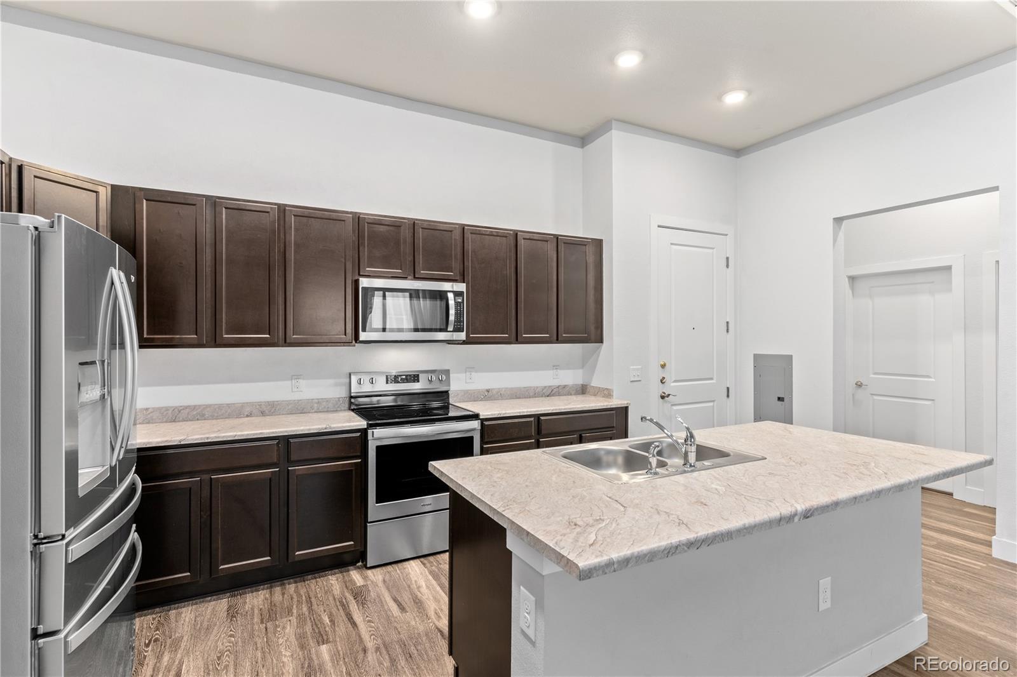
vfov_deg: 70.4
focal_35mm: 17
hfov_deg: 93.3
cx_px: 508
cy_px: 338
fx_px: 480
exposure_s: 1
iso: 125
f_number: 8
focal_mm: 17
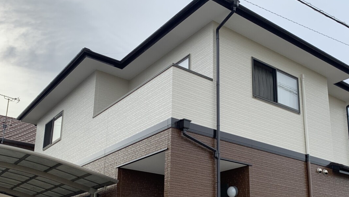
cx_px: 187
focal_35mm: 40
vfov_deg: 29.0
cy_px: 163
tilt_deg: +13.4
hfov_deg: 50.4
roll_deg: -0.9
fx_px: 370
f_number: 1.8
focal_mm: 4.25
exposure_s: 1/1314
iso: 25
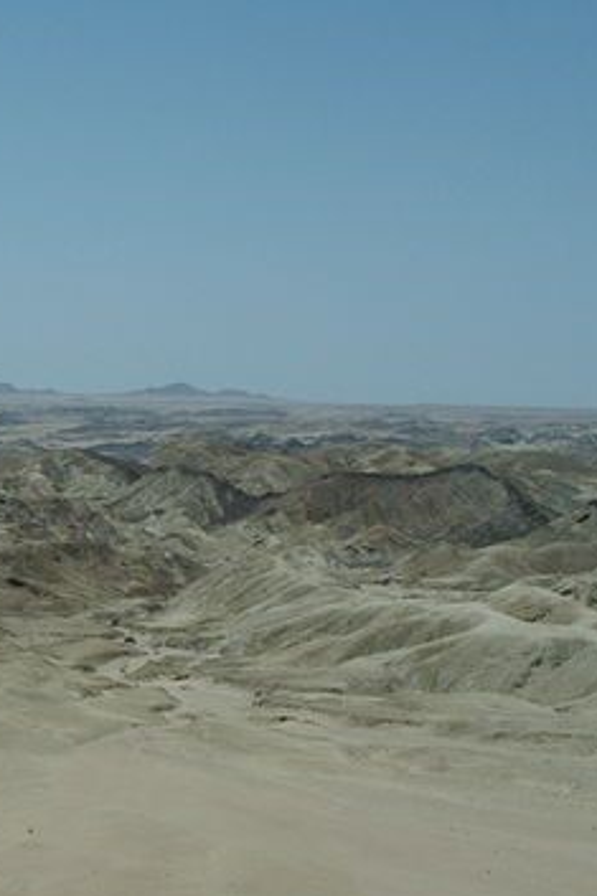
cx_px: -160
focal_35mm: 98
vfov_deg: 20.8
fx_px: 2440
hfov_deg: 13.5
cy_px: 444
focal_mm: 7.8
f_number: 5.5
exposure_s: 1/800
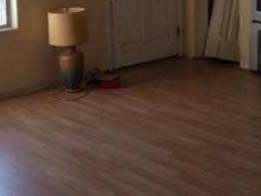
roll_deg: +1.7
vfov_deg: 18.3
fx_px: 595
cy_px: 11
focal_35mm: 79
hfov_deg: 24.7
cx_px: 118
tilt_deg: -9.1
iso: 40
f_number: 2.4
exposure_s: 1/60
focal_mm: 3.3
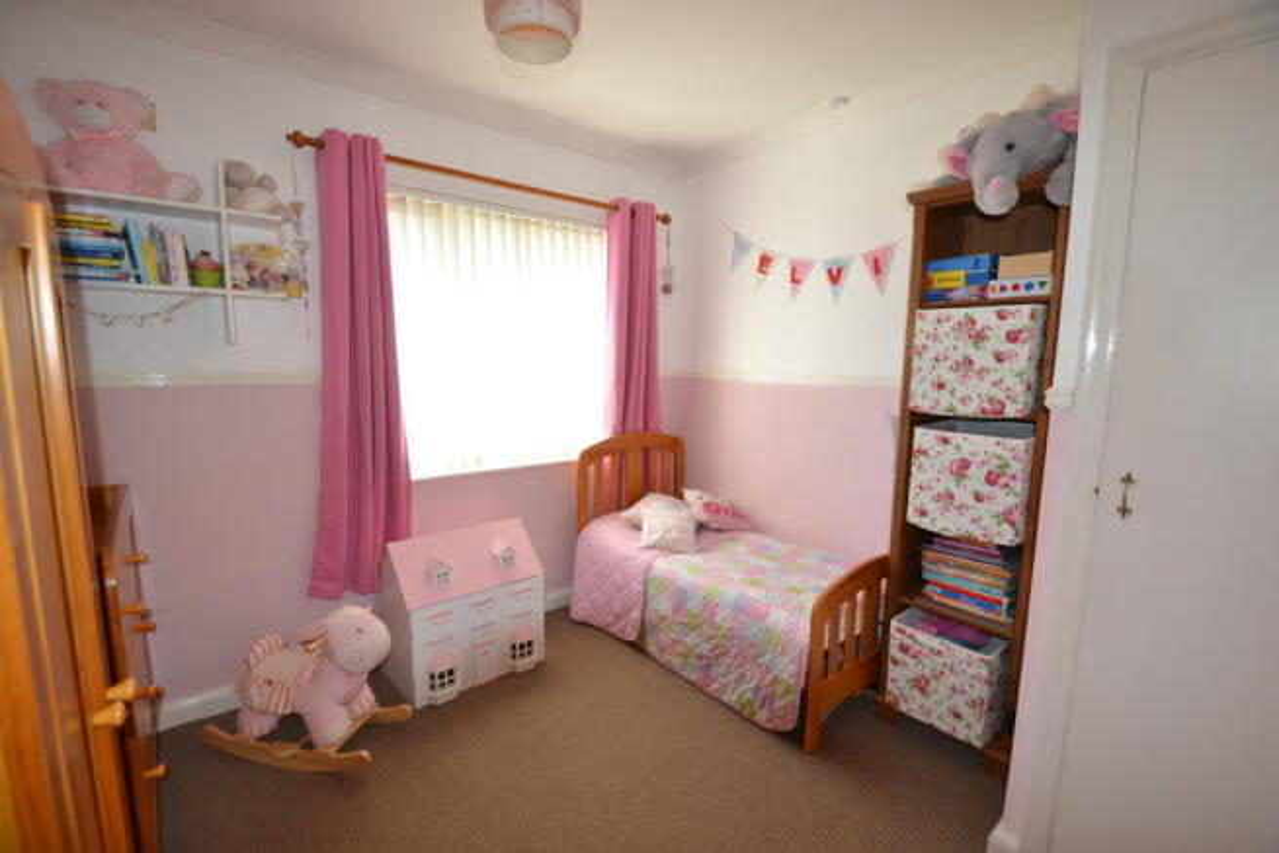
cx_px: 640
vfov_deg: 77.4
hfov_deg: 100.4
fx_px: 533
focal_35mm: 15
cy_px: 426
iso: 160
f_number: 4
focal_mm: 10
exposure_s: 1/125
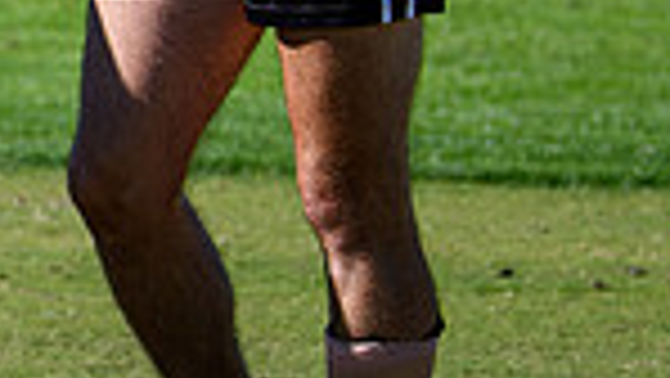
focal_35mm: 562
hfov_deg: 3.8
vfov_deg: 2.2
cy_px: -80
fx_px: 9990
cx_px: -742
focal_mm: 70
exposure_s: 1/2500
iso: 140
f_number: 2.8
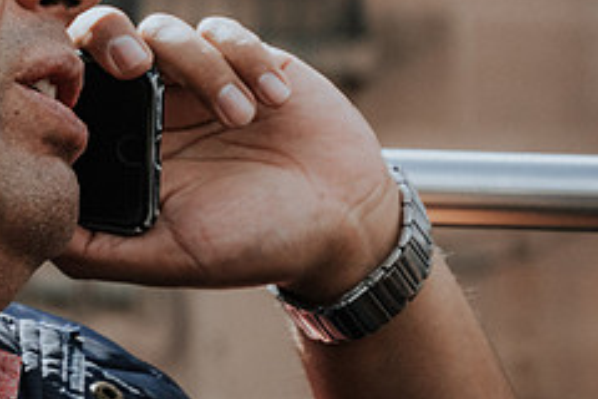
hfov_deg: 9.7
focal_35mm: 210
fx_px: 3488
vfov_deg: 6.5
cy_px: -74
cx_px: -32
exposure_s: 1/1000
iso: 250
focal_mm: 58
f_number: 5
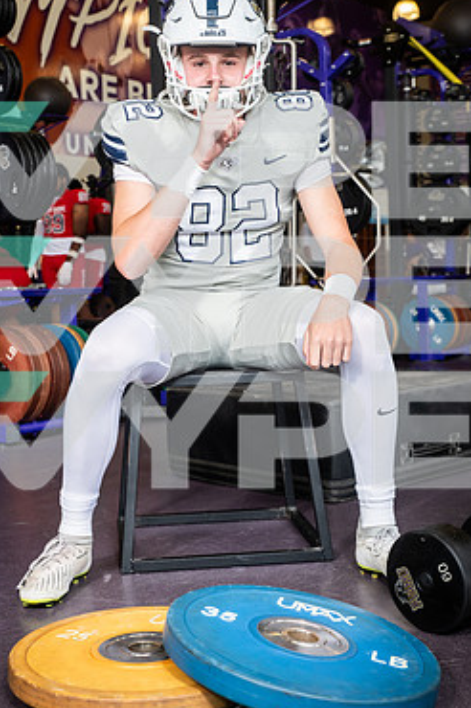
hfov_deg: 24.1
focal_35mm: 56
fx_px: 1101
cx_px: 220
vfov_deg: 35.6
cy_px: 297
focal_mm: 46
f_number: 5.6
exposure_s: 1/250
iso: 500
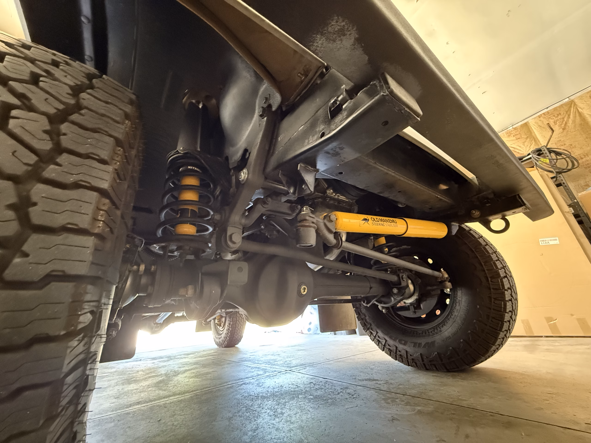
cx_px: 296
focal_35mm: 14
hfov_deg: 102.1
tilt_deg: +21.8
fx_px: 239
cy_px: 222
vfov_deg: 85.7
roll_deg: +4.7
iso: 1250
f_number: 2.2
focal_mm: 2.22
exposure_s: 1/40
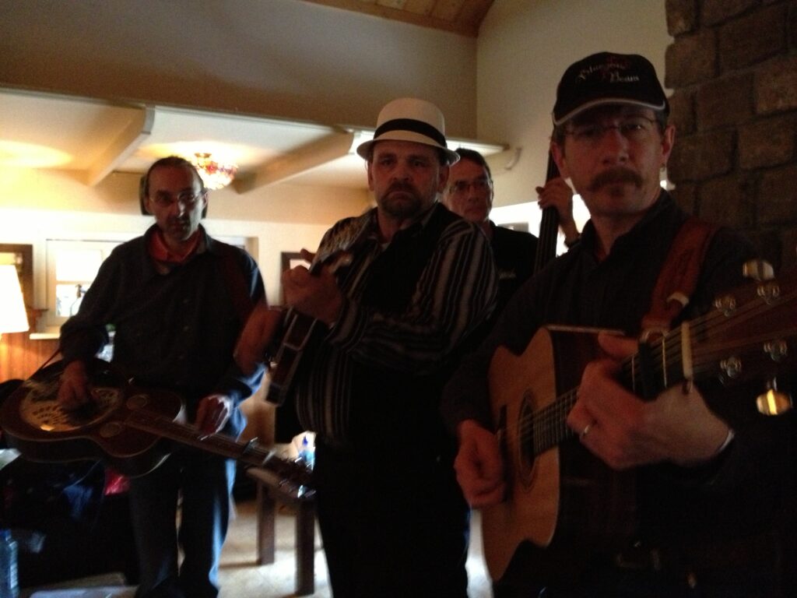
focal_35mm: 35
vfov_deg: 40.7
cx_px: 398
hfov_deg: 52.6
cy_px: 299
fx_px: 806
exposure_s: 1/15
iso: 800
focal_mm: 4.28
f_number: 2.4
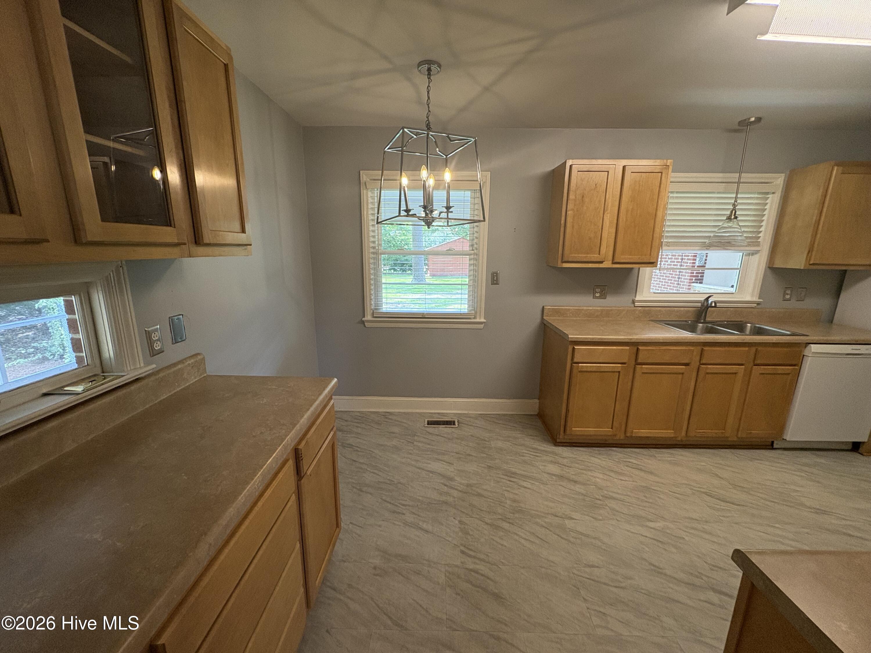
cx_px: 436
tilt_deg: -12.0
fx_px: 352
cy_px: 326
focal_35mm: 14
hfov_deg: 102.1
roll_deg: +0.1
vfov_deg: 85.7
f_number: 2.2
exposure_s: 1/120
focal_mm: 2.22
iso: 250
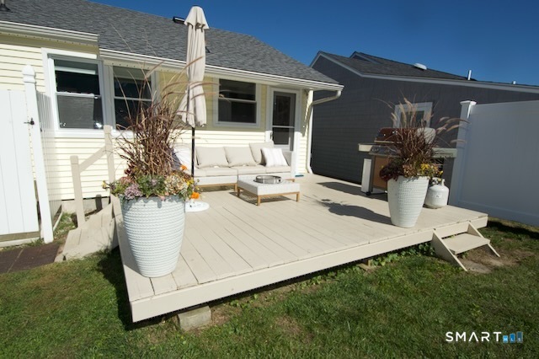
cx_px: 270
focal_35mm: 18
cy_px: 180
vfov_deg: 67.3
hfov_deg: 90.0
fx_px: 269
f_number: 13
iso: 100
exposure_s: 1/200
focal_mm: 12
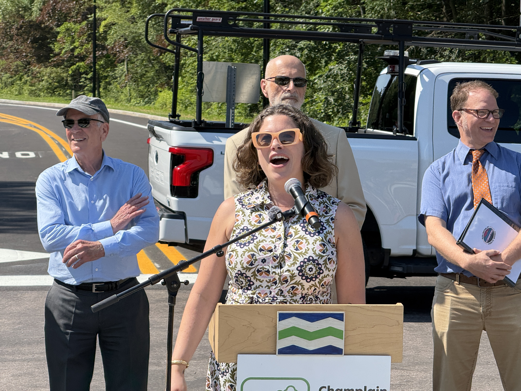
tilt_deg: -1.9
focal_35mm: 120
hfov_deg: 16.4
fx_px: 1806
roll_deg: +0.2
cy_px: 196
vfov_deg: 12.3
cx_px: 260
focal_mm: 15.66
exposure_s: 1/977
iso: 50
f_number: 2.8
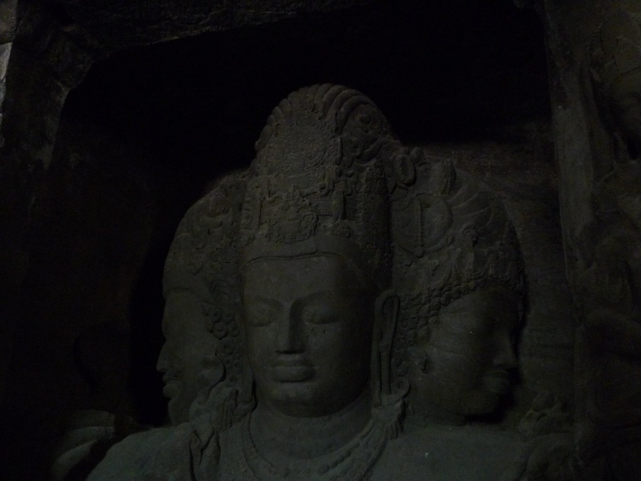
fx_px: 667
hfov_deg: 51.4
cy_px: 240
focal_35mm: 36
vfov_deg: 39.7
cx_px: 320
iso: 400
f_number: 3.4
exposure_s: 1/4
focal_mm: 5.3
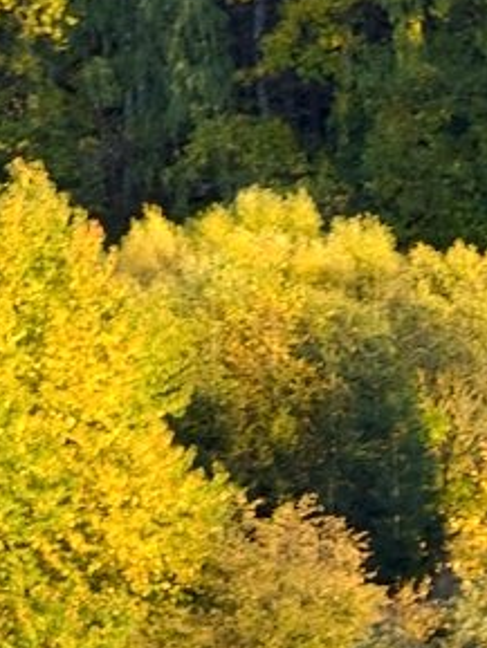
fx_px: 20469
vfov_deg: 1.8
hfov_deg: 1.4
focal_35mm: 1092
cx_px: 377
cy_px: 1150
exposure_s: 1/6.5
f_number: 11
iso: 100
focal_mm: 200
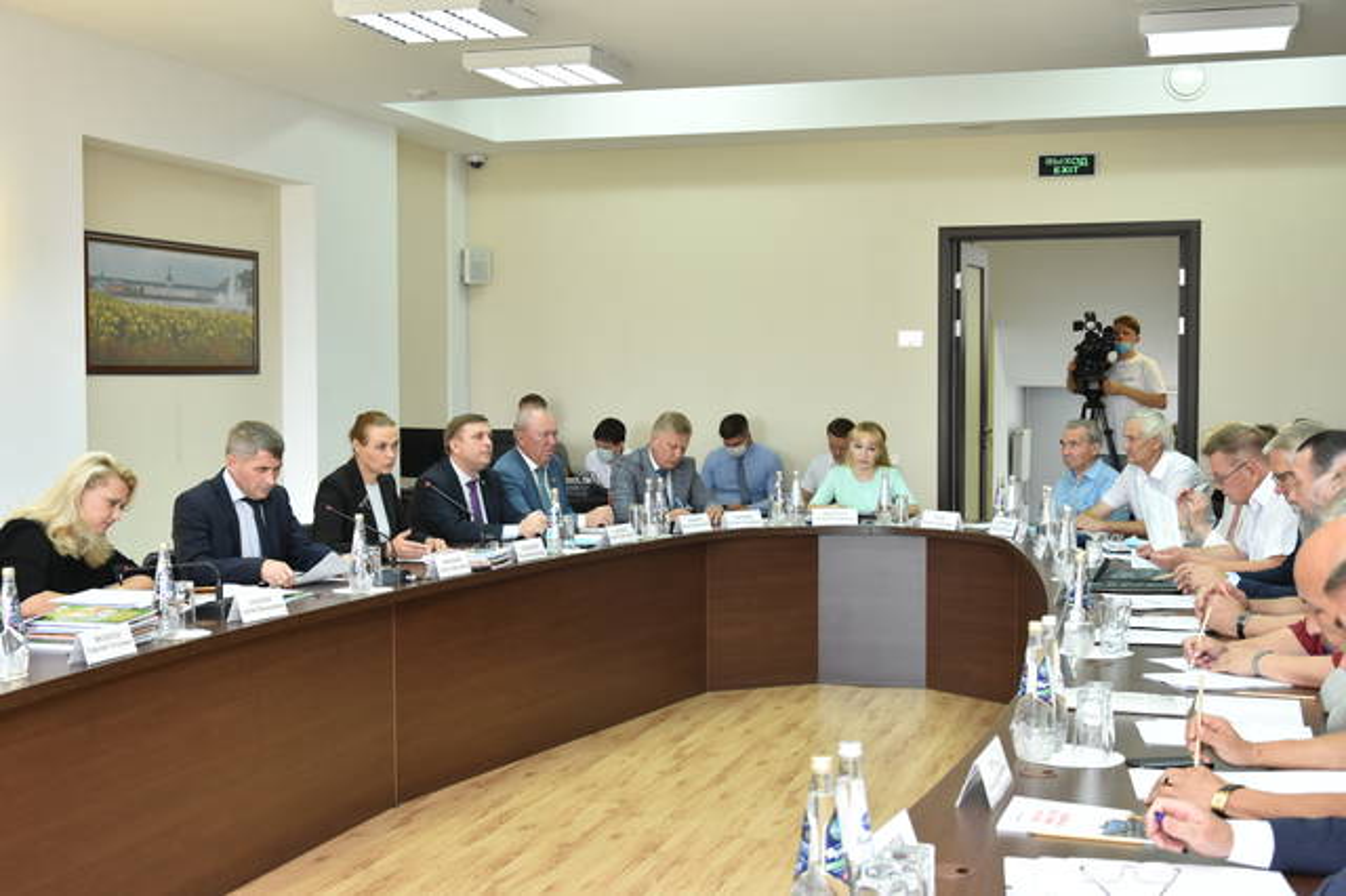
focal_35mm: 45
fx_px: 1682
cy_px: 448
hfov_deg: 43.6
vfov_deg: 29.8
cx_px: 673
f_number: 5
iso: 800
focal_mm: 30
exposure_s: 1/60
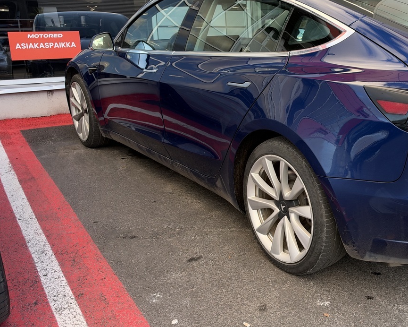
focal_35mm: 39
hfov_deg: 44.3
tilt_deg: -11.6
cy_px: 138
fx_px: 471
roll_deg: +0.9
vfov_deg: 38.1
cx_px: 334
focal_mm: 6.93
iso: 64
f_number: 1.8
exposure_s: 1/260
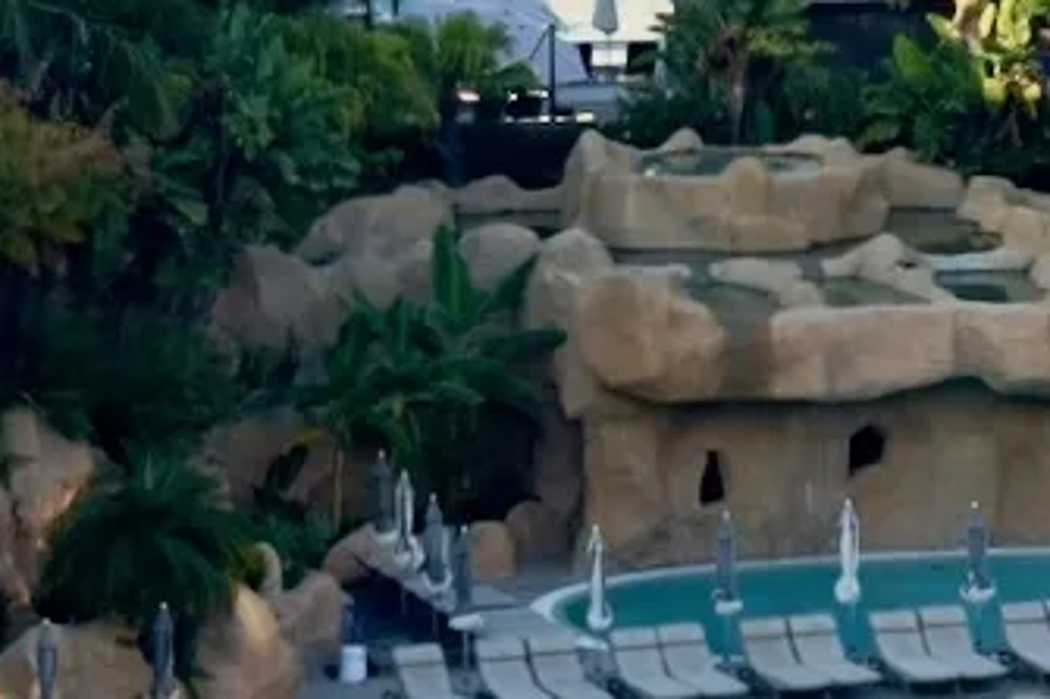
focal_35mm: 191
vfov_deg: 7.1
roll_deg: +1.0
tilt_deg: -2.1
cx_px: 906
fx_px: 5568
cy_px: -163
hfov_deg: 10.7
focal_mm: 6.86
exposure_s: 1/2160
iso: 64
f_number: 1.78
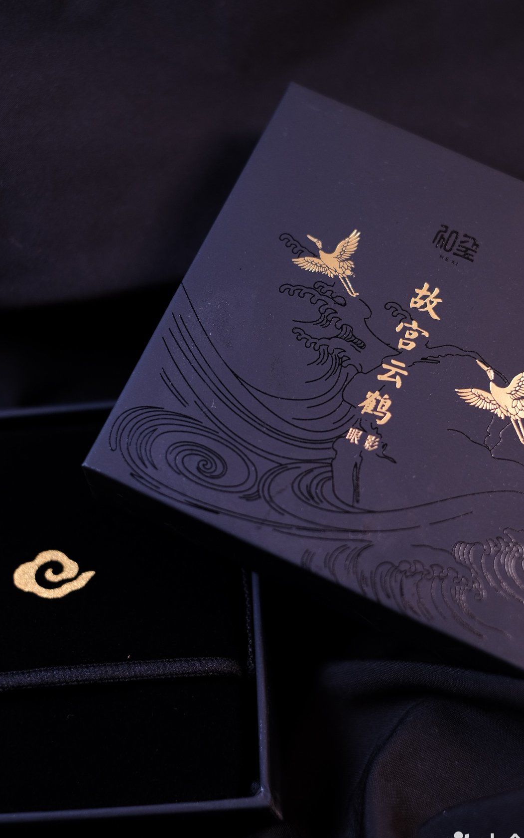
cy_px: 426
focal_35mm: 57
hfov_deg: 22.7
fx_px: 1302
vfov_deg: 35.7
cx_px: 287
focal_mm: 35
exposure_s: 1/500
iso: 400
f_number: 2
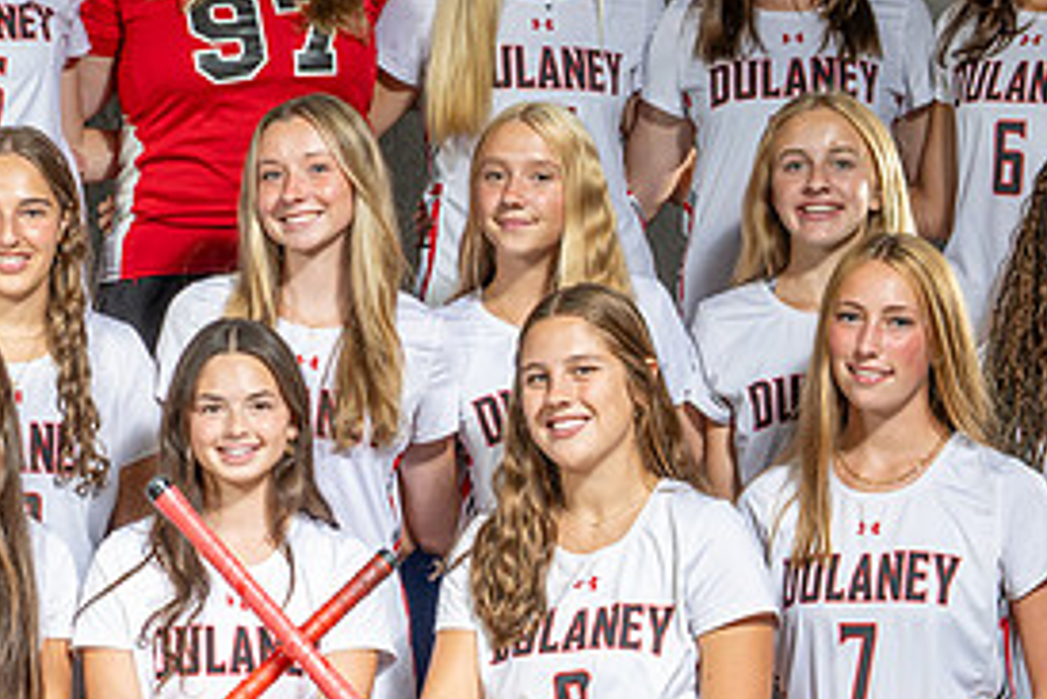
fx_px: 4336
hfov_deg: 13.7
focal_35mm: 149
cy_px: 395
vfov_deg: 9.2
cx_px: 232
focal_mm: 50
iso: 160
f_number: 6.3
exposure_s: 1/125
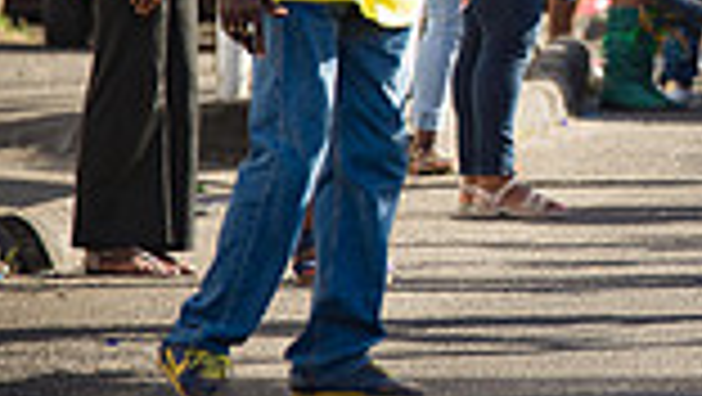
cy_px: -171
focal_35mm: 700
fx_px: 13039
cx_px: 1080
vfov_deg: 1.7
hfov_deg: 3.1
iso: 100
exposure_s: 1/200
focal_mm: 180
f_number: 6.3
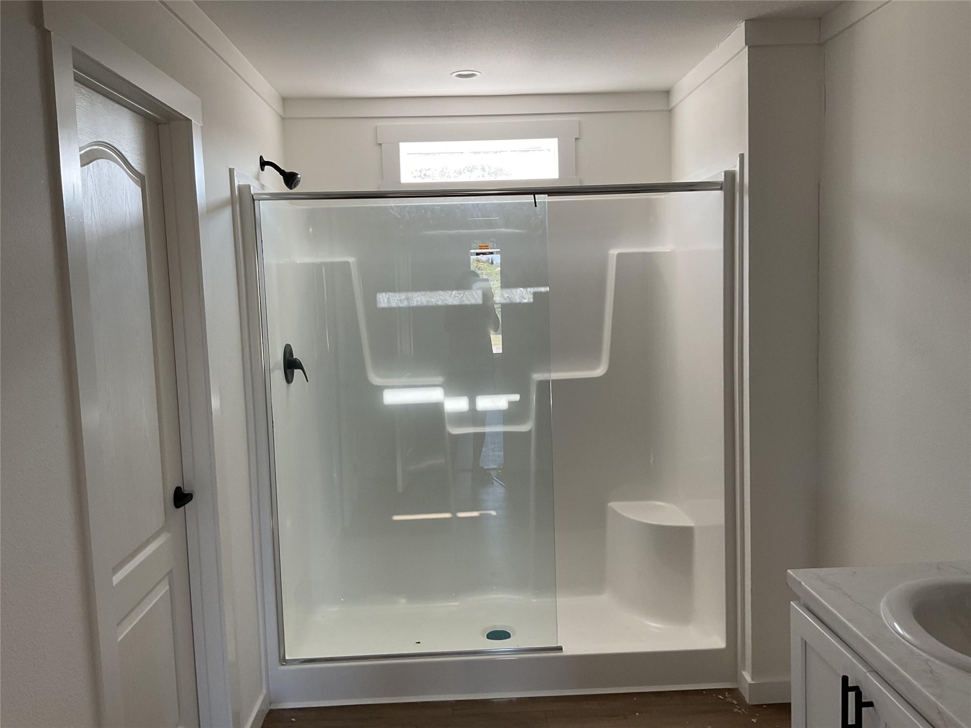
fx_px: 813
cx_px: 486
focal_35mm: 29
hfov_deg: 61.7
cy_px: 364
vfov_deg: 48.2
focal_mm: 3
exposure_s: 1/60
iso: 40
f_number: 1.8
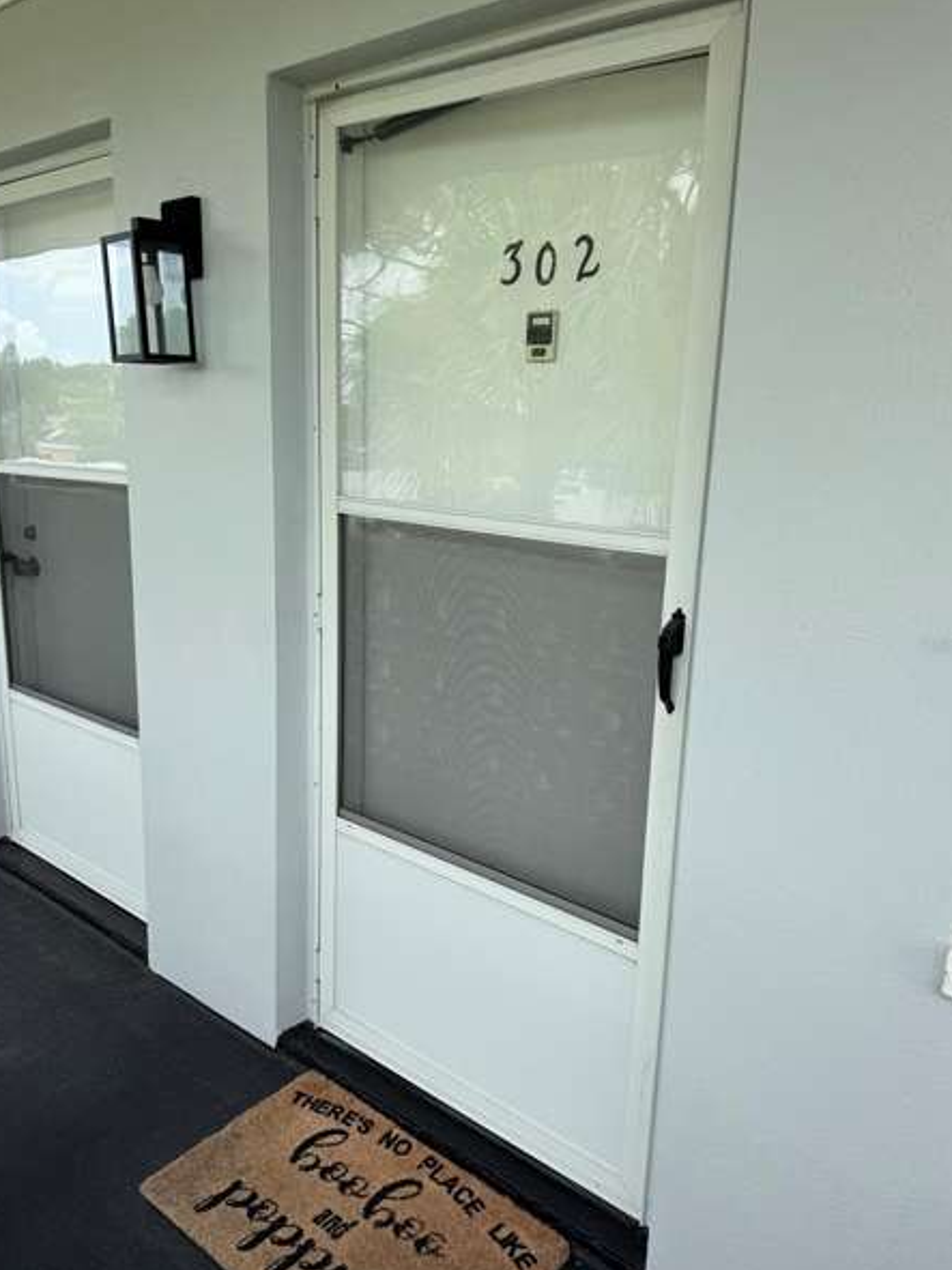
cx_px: 486
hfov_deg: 53.0
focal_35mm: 26
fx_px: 954
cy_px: 645
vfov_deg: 67.3
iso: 80
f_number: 1.78
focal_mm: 6.76
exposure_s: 1/995
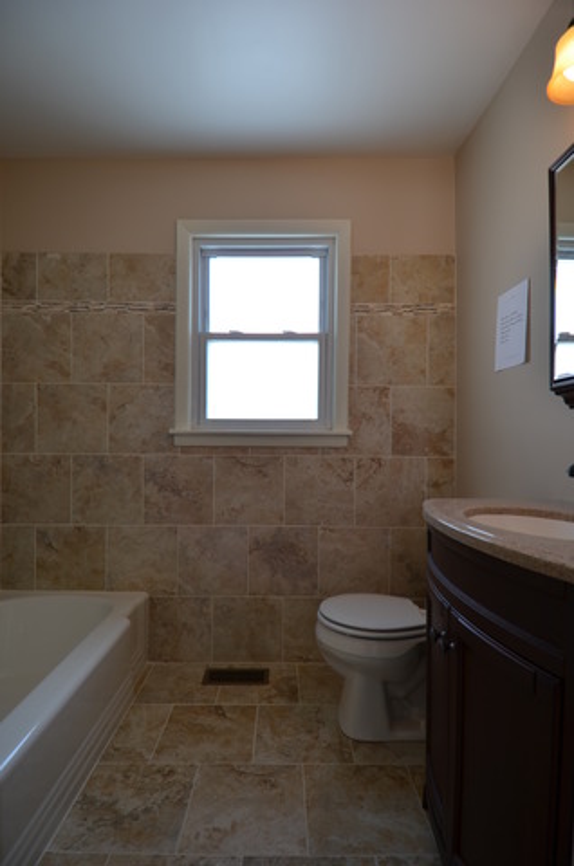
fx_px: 432
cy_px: 433
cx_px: 287
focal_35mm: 18
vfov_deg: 90.1
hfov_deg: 67.2
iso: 100
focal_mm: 12
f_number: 4
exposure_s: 1/30
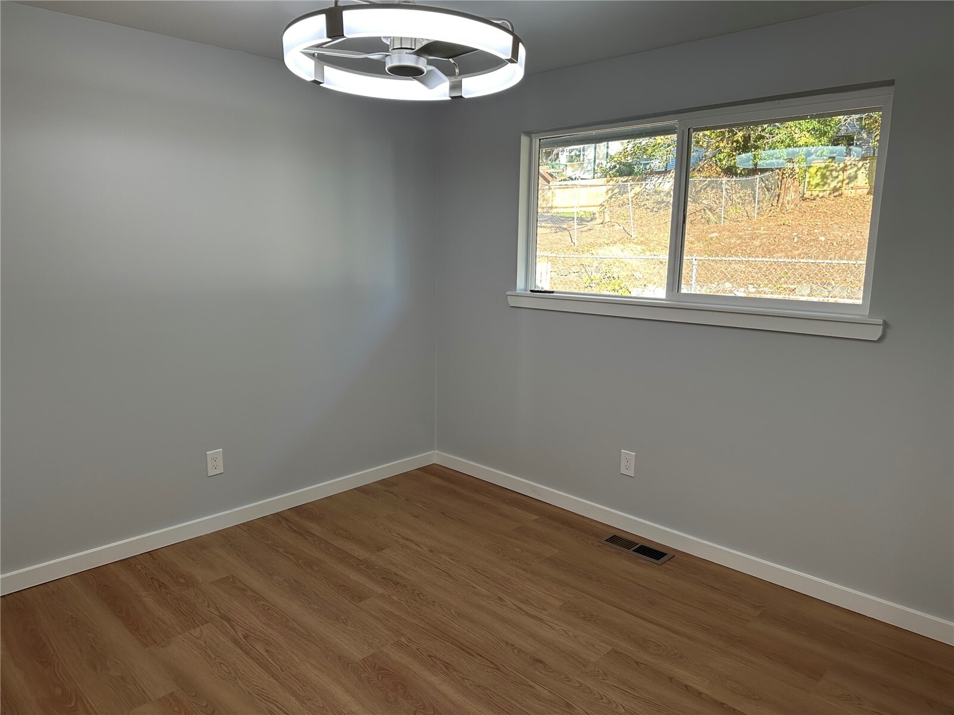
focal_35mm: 24
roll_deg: -0.6
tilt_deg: -9.9
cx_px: 477
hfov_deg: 71.6
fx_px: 661
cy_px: 358
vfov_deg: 56.8
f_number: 1.78
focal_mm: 6.86
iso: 125
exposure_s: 1/152
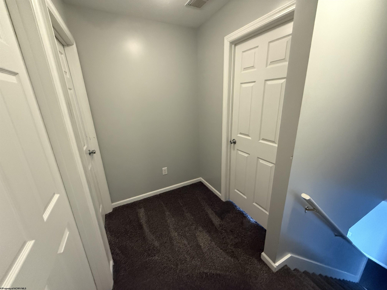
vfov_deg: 85.7
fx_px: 157
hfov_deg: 102.1
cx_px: 194
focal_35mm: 14
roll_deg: +2.2
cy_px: 145
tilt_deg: -16.4
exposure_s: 1/60
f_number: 2.2
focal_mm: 2.22
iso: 1000
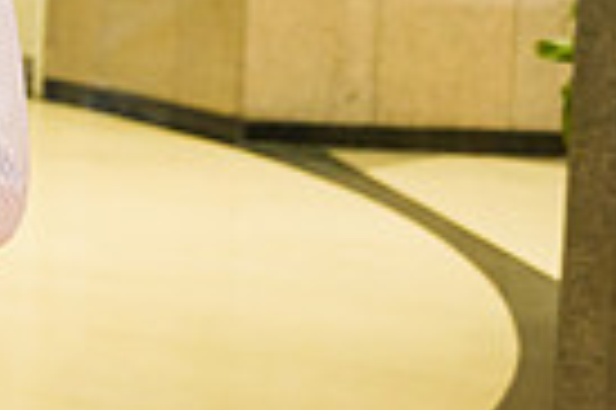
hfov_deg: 13.3
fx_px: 2239
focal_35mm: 131
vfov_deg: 10.3
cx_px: -661
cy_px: -77
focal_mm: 31
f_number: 4
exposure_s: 1/200
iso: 1600
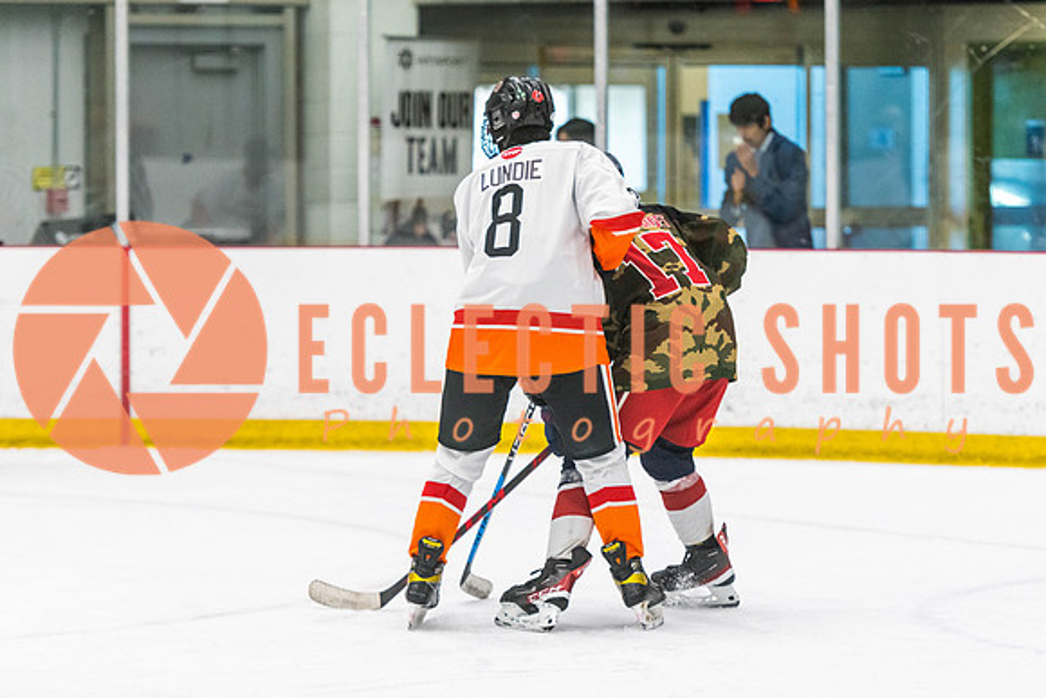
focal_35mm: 187
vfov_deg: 7.3
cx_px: 613
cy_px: 292
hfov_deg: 11.0
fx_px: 5442
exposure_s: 1/640
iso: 1600
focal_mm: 135
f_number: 2.8
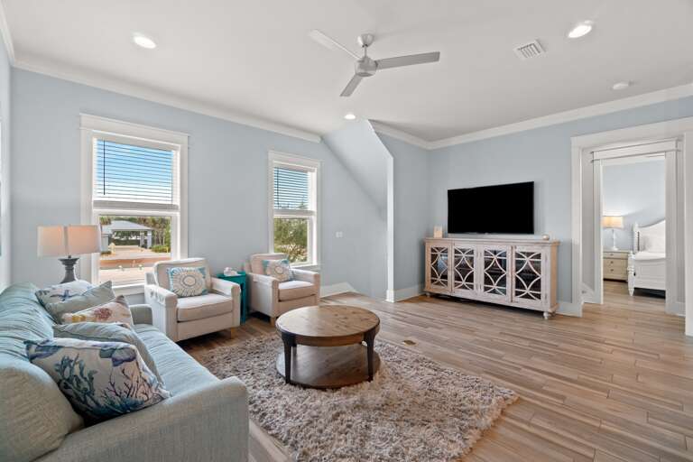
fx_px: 289
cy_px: 231
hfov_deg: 100.4
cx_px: 346
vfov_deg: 77.3
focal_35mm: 15
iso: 800
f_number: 8
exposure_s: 1/1.67
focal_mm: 10
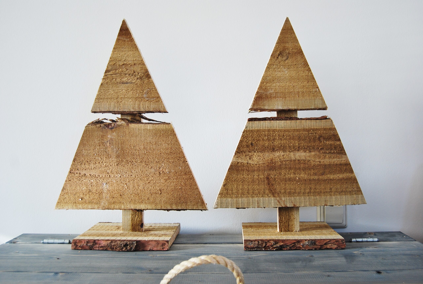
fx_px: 389
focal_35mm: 33
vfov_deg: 40.1
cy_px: 142
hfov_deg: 57.1
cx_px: 212
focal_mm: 22
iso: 250
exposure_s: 1/30
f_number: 3.8
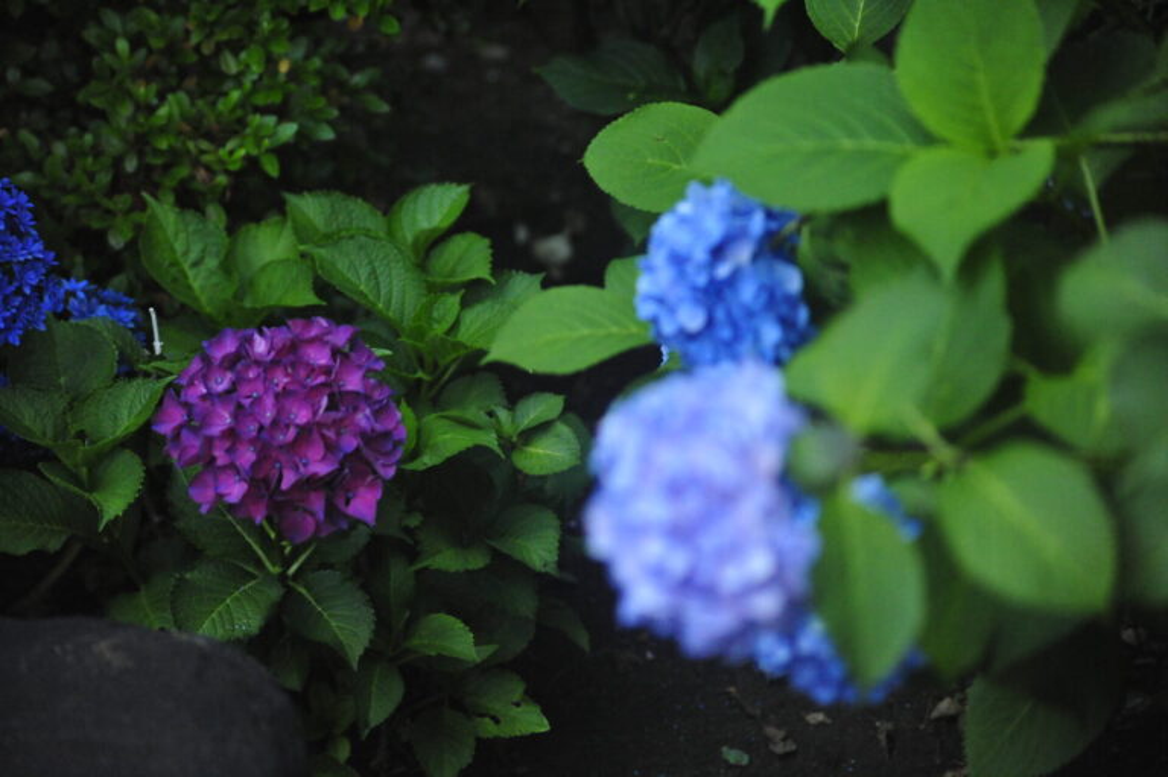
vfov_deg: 10.1
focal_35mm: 135
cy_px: 388
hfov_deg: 15.2
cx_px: 584
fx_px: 4377
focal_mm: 135
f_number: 4.5
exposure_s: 1/2500
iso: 6400
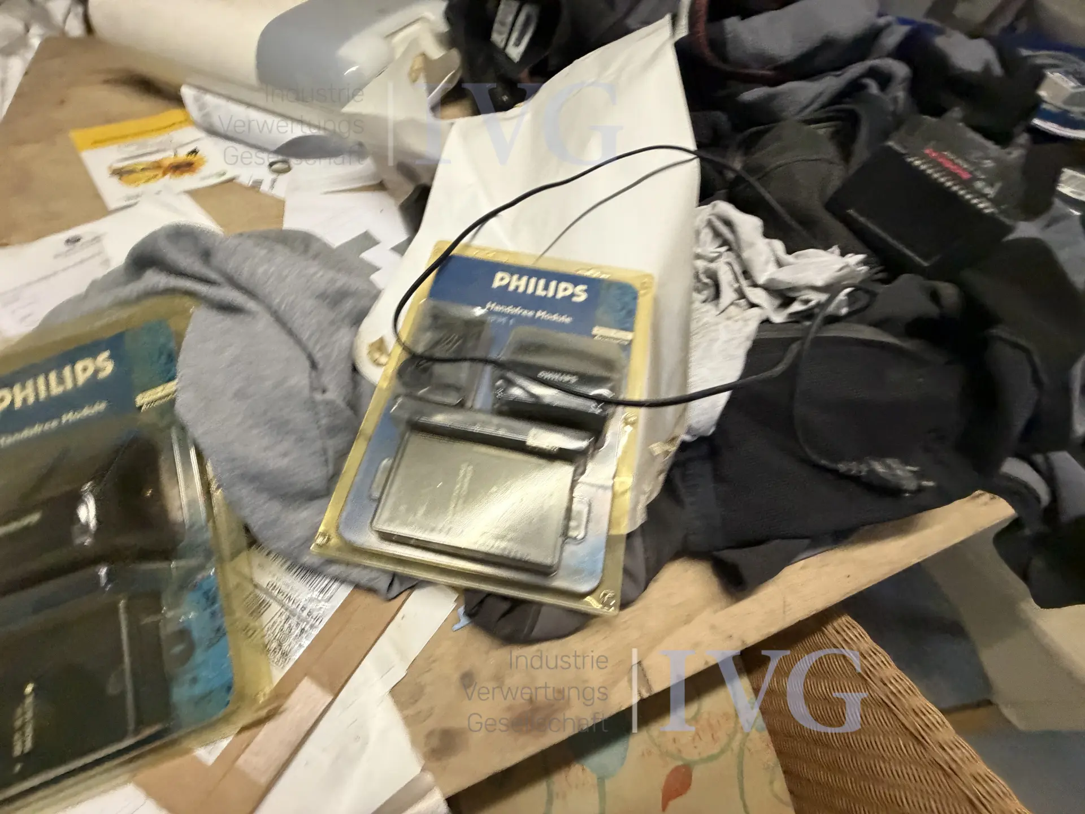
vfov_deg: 85.7
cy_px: 407
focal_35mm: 14
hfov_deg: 102.1
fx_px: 439
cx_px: 542
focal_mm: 2.22
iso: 500
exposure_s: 1/50
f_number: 2.2
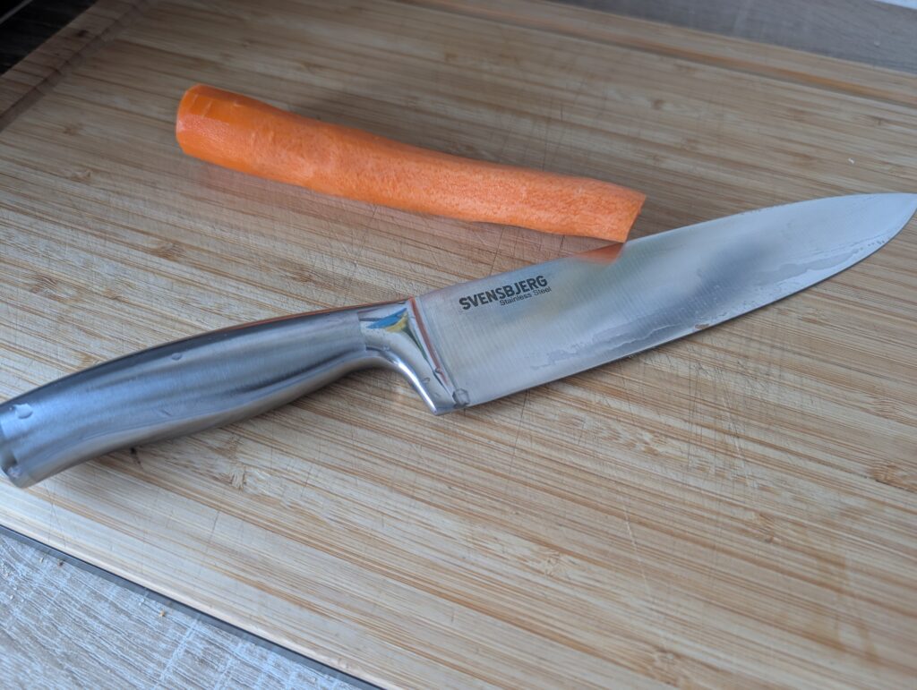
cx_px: 458
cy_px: 345
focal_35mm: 24
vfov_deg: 56.9
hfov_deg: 71.5
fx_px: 637
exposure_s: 1/23.8
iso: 89
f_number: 1.68
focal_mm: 6.9
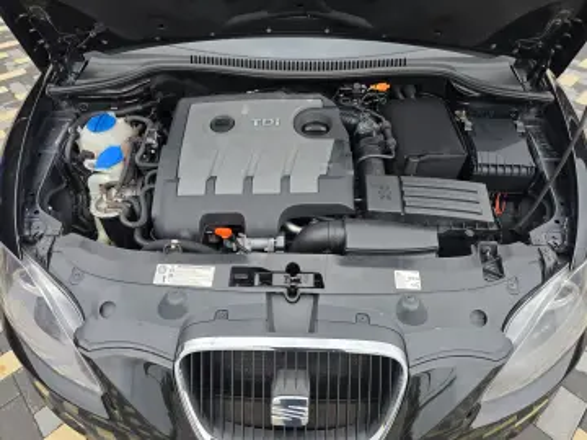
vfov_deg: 58.9
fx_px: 390
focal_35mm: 23
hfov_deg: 73.9
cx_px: 294
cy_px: 220
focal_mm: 6.25
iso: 25
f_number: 1.7
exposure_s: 1/359
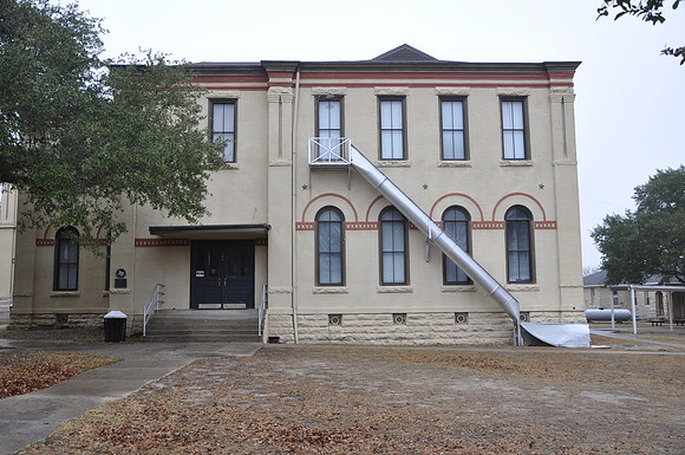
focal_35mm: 33
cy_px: 228
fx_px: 627
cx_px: 342
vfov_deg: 39.9
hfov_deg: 57.3
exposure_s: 1/40
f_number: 6.3
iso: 200
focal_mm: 22
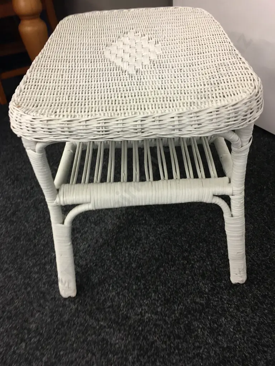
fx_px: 307
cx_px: 138
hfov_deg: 48.2
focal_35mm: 29
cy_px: 183
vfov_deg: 61.7
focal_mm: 4.15
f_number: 2.2
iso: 50
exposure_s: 1/17
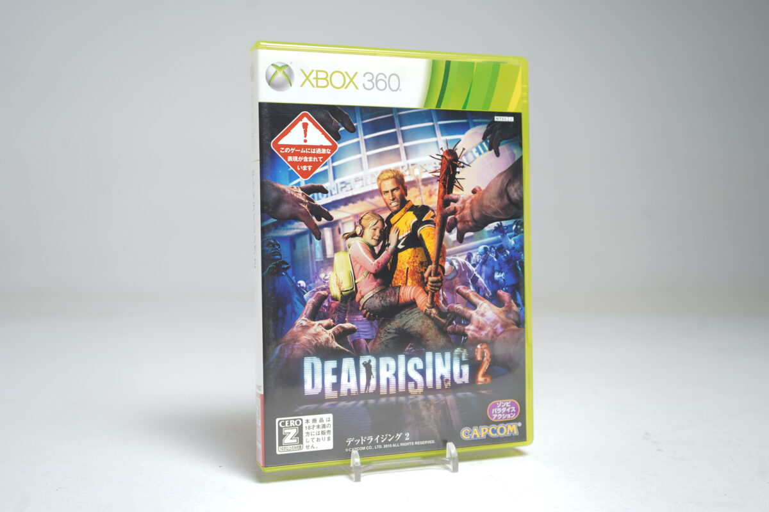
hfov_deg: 49.6
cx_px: 384
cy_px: 256
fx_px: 833
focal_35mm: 39
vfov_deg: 34.2
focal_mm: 39
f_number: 5
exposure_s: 1/5
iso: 64
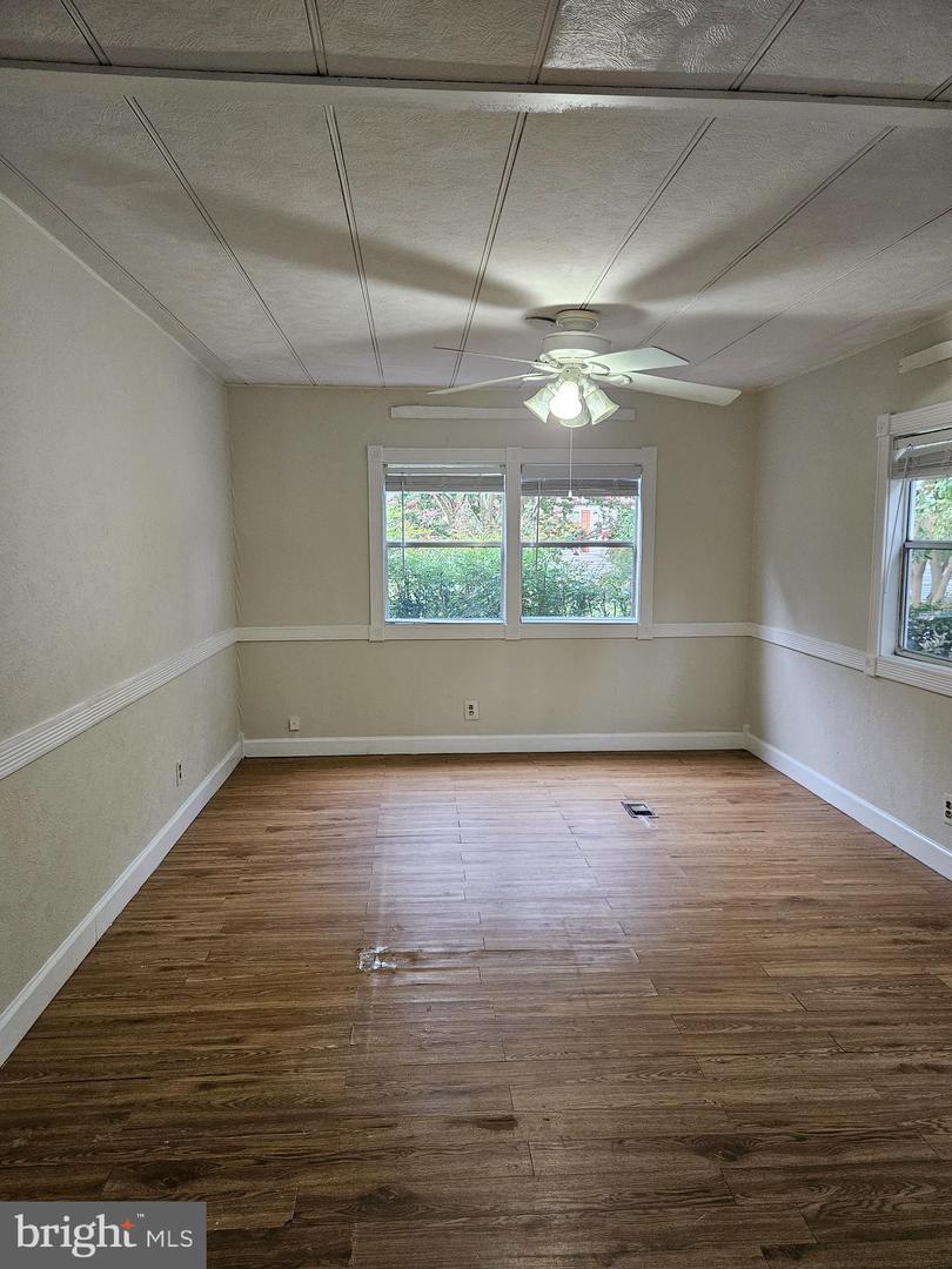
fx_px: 843
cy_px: 634
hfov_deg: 58.9
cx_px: 476
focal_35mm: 23
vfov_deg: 73.9
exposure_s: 1/120
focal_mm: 5.4
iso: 500
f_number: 1.8
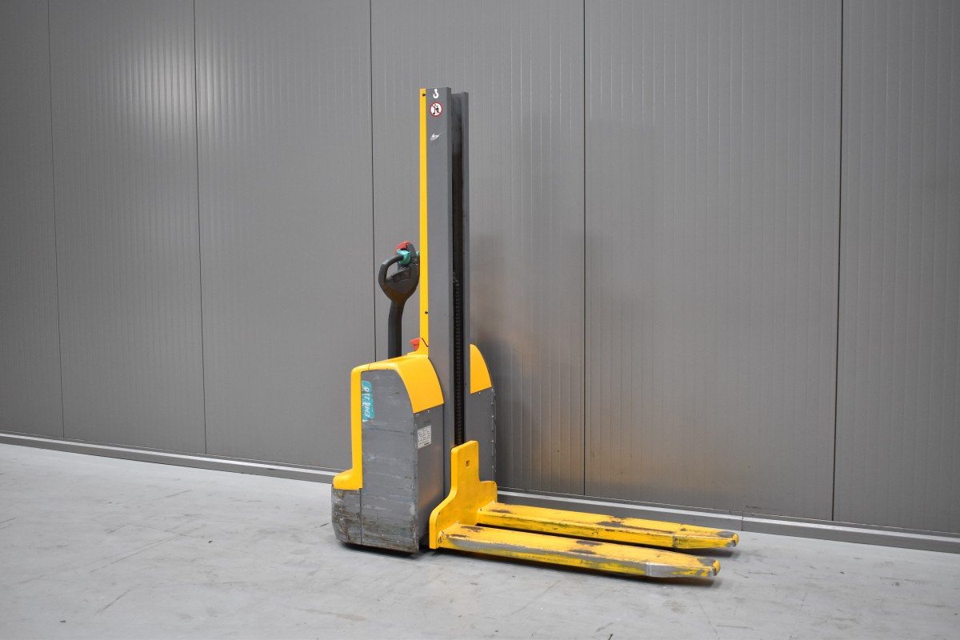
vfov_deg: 36.9
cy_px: 320
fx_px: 960
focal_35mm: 36
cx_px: 480
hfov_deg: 53.1
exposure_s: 1/60
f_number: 4.5
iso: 1250
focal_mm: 24
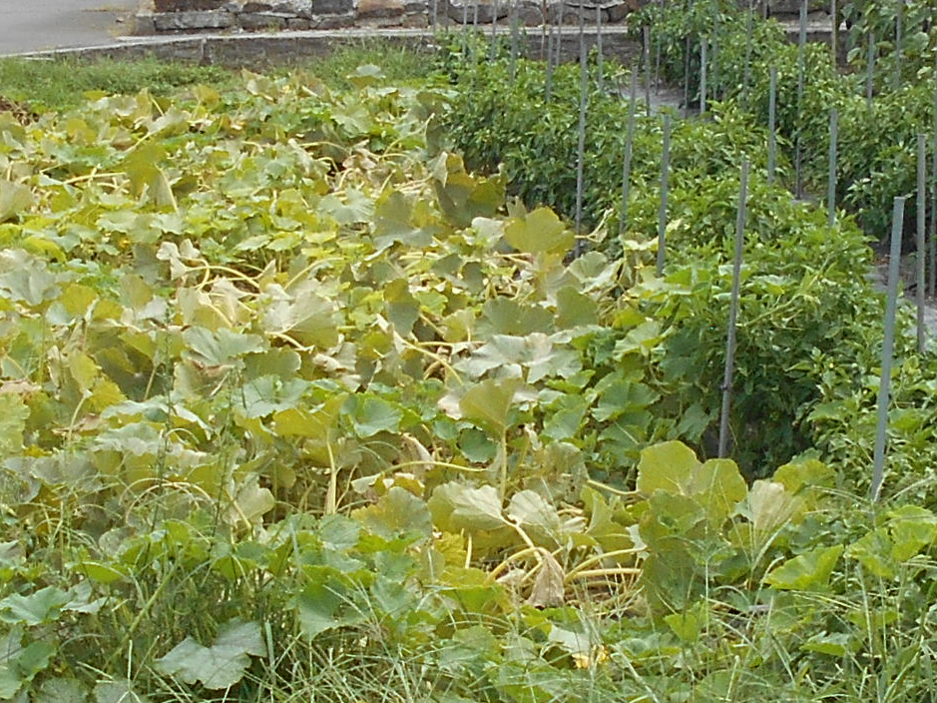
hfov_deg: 19.5
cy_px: 384
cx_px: 460
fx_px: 2734
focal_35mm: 101
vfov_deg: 14.6
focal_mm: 4.6
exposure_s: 1/320
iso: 80
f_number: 3.2
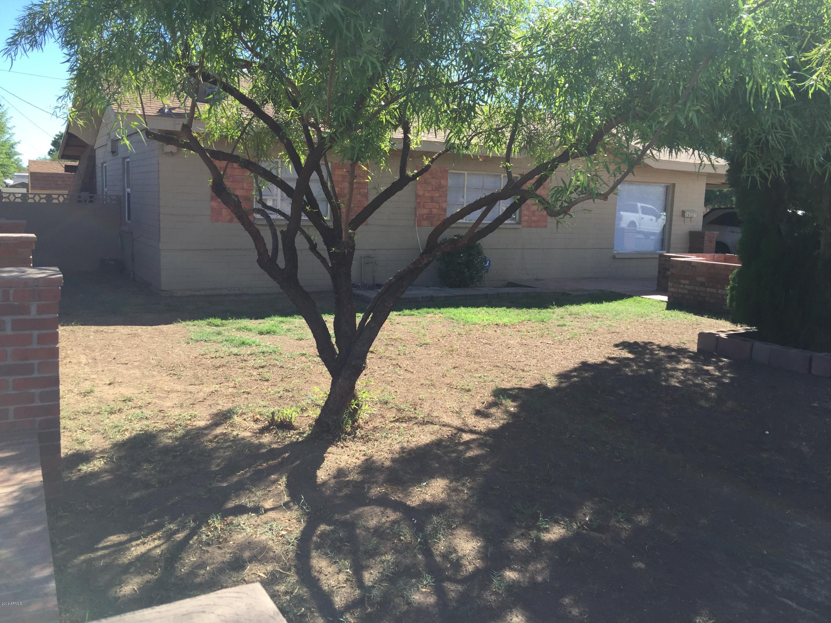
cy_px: 312
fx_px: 696
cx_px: 416
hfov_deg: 61.7
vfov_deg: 48.2
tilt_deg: -7.3
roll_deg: -1.8
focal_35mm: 29
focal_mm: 4.15
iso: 32
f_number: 2.2
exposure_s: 1/824
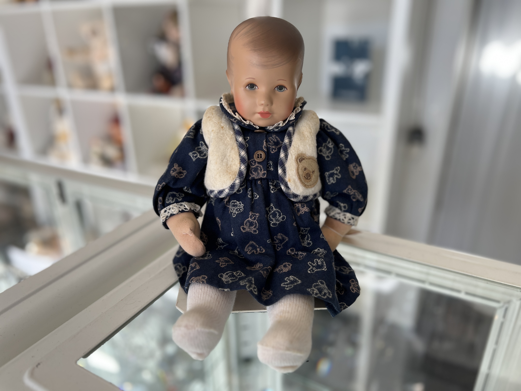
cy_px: 196
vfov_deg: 53.1
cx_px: 260
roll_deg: +1.5
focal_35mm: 26
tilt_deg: -24.2
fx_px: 391
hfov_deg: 67.3
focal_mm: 5.7
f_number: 1.5
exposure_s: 1/131
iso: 32
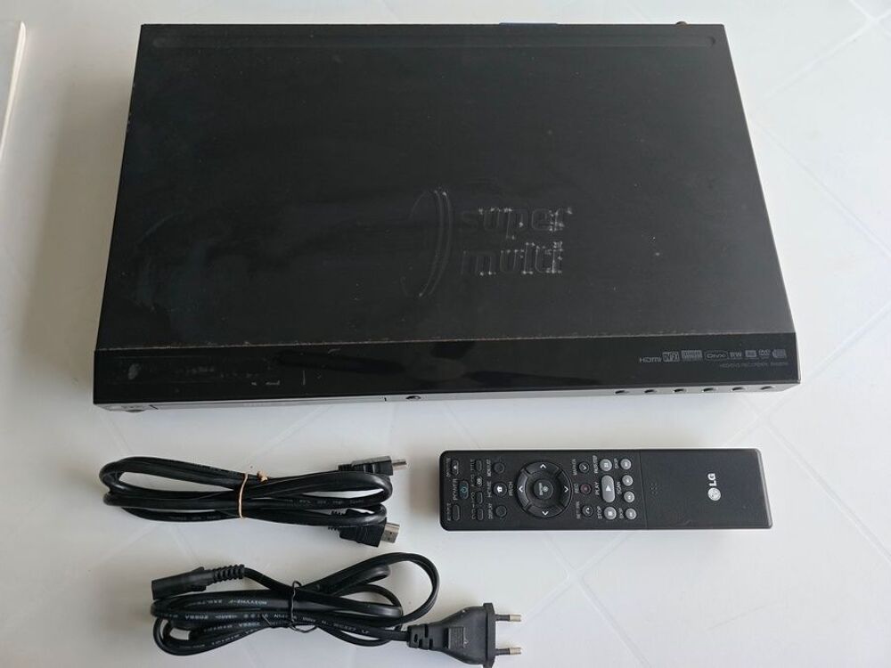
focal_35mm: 23
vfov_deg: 58.9
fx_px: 592
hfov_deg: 73.9
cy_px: 334
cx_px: 446
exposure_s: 1/100
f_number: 1.7
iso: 800
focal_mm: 6.3
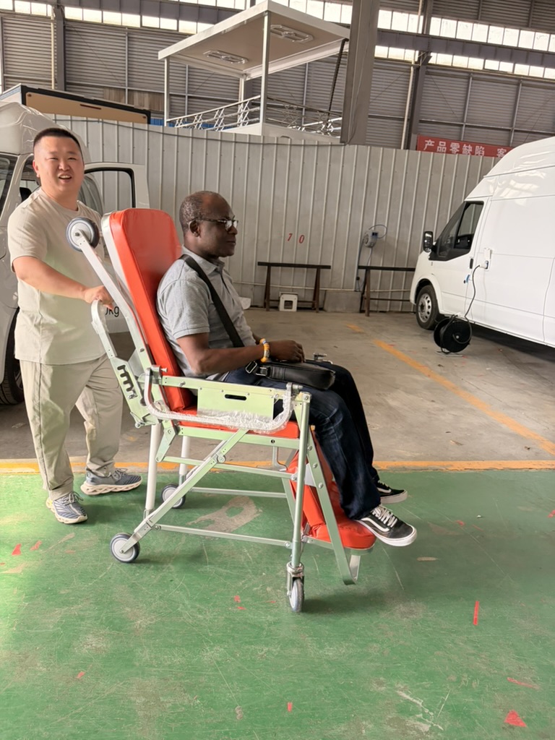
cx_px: 278
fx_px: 556
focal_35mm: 26
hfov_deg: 53.1
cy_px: 370
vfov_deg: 67.3
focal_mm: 5.96
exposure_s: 1/152
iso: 100
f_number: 1.6
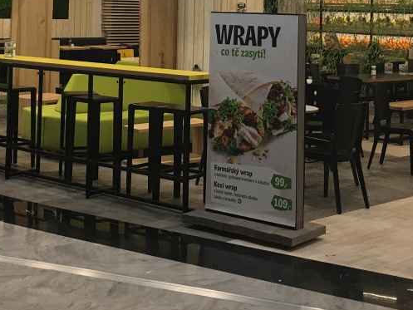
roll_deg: -1.7
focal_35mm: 70
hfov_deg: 27.8
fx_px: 835
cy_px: -8
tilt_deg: +3.1
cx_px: 184
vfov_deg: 20.3
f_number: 2.2
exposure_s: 1/33
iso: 32
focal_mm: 4.15
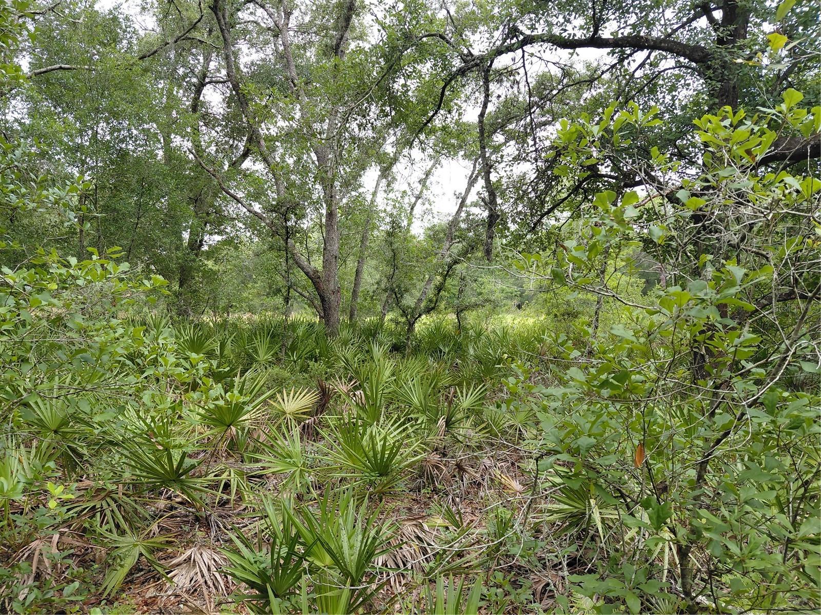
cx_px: 410
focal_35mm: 25
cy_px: 308
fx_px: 593
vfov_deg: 54.9
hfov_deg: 69.4
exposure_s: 1/366
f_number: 1.8
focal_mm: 4.69
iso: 50
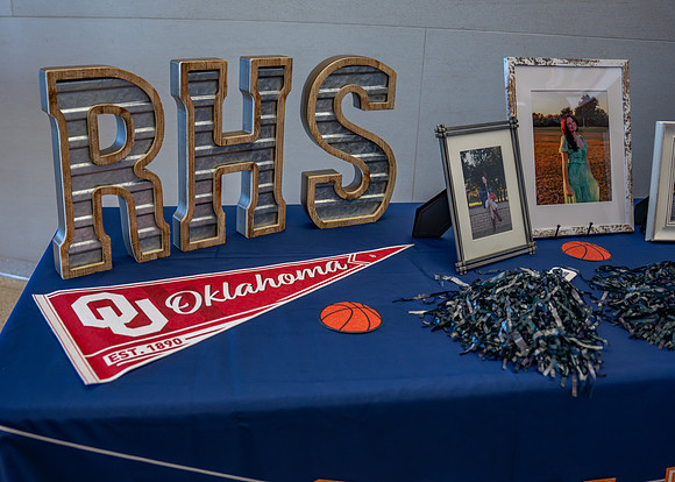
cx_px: 281
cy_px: 223
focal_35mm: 33
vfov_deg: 41.8
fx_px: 630
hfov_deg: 56.0
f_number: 2.8
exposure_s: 1/320
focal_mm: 24
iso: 1000
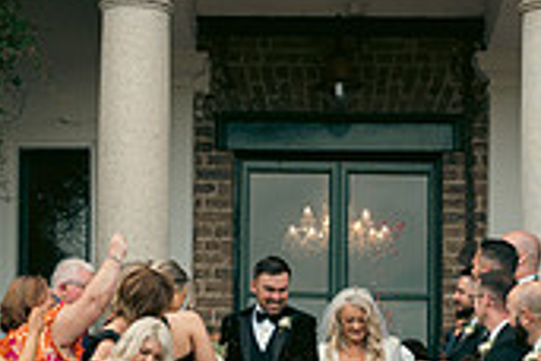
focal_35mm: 131
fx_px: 1968
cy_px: 366
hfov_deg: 15.6
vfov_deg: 10.4
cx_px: 332
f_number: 3.5
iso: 160
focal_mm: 38
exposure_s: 1/640
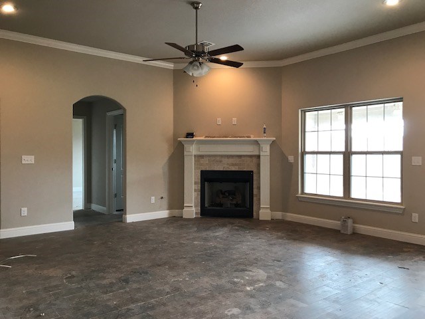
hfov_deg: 63.4
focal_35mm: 28
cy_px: 160
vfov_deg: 49.7
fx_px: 344
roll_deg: -0.3
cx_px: 212
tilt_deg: -0.2
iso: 40
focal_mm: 3.99
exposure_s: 1/17
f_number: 1.8
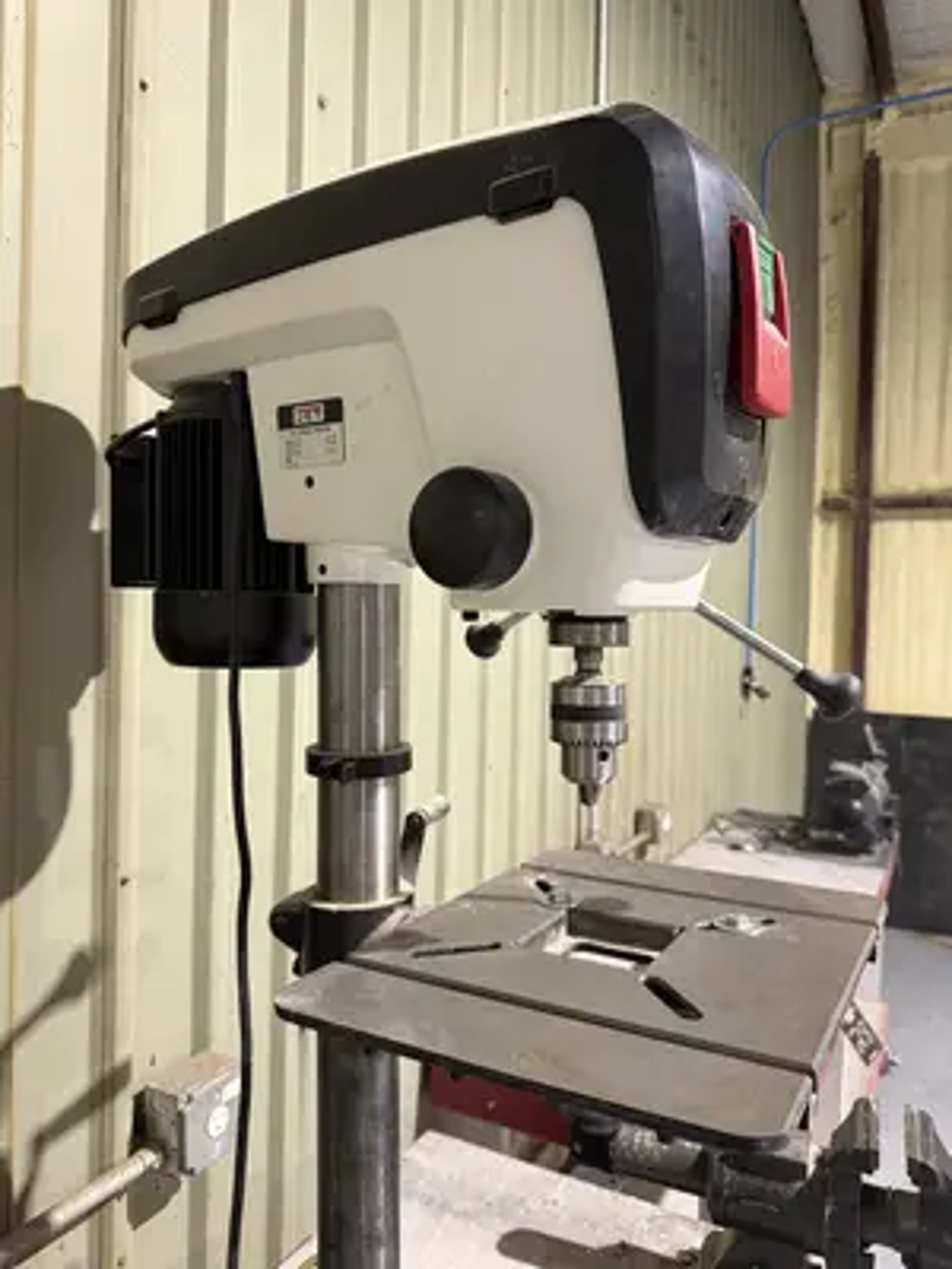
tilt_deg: -1.0
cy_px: 634
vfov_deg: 71.6
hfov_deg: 56.8
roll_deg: -0.9
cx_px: 476
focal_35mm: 24
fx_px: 880
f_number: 1.78
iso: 250
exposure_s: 1/60
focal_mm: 6.76
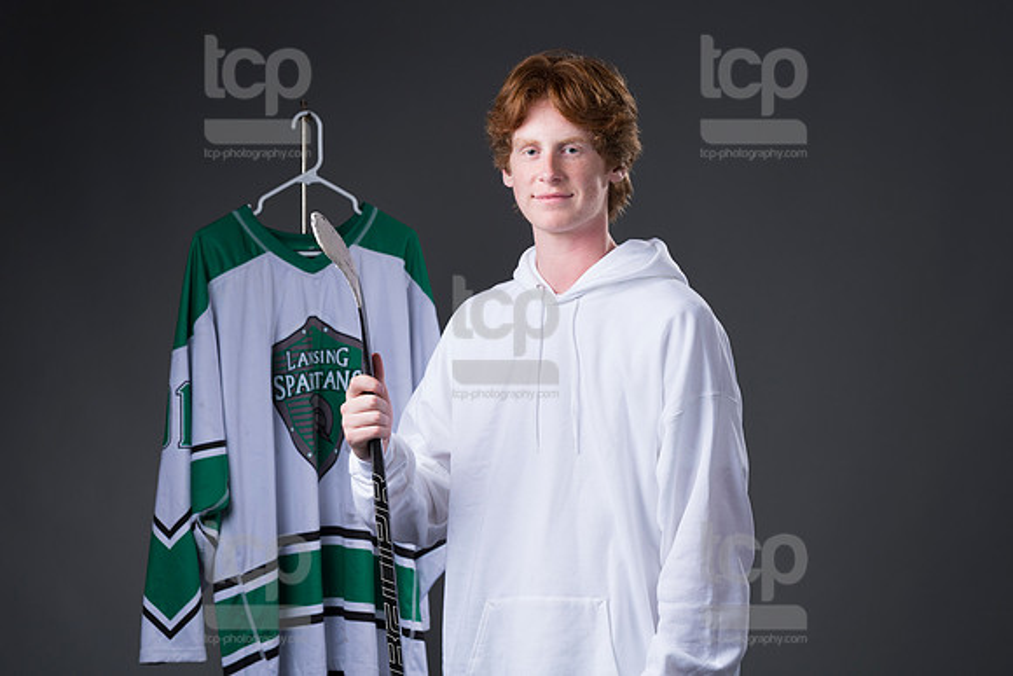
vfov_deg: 12.0
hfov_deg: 17.9
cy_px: 298
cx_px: 496
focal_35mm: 114
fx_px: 3212
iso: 160
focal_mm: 102
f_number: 5.6
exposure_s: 1/250
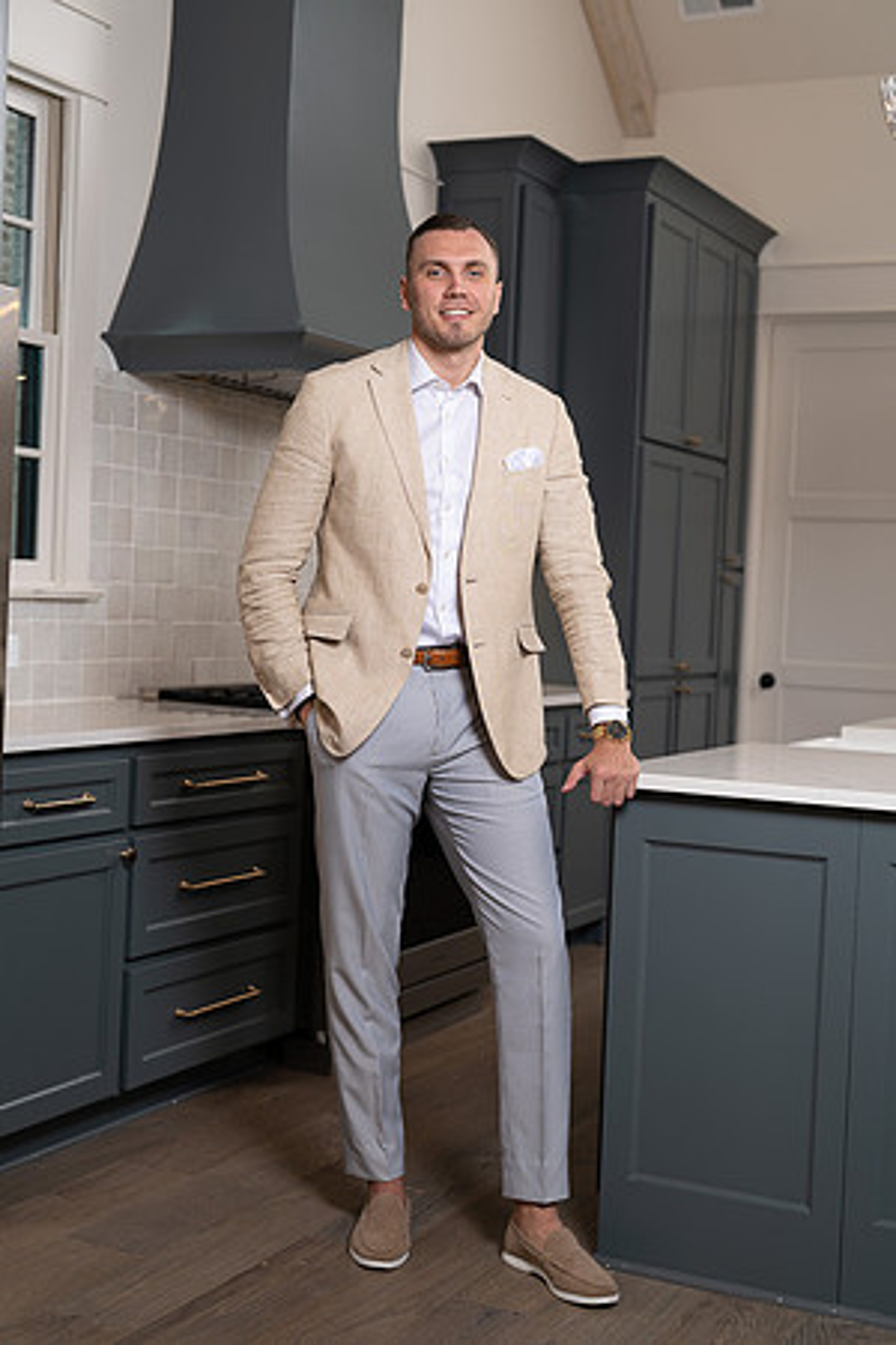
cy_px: 672
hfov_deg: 27.0
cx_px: 448
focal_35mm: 50
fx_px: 1867
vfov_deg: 39.6
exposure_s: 1/160
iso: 100
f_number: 2.8
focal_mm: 50
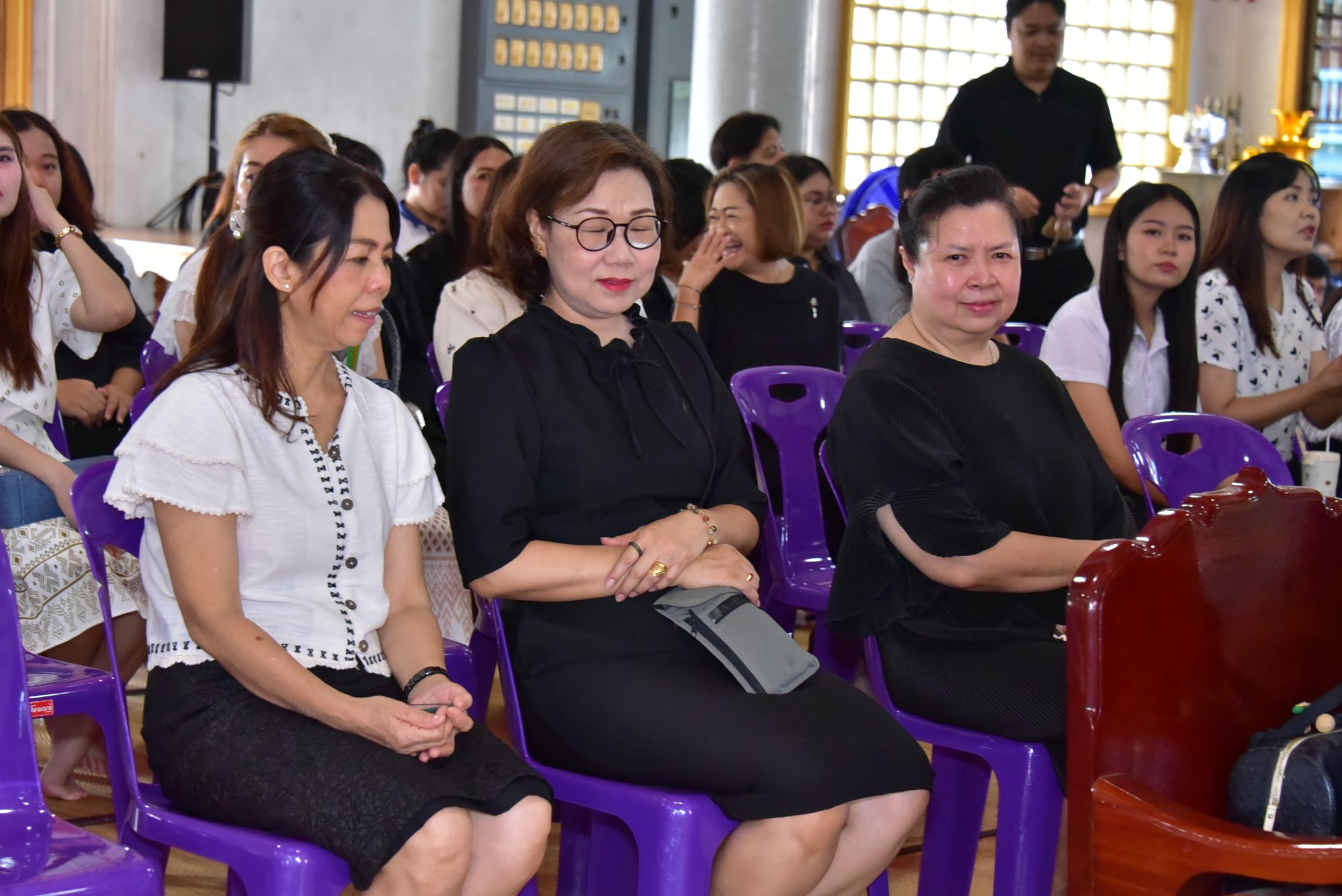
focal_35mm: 78
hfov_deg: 26.0
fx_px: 2909
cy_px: 448
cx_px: 671
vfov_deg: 17.5
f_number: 6.3
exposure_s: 1/160
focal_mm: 78
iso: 5000
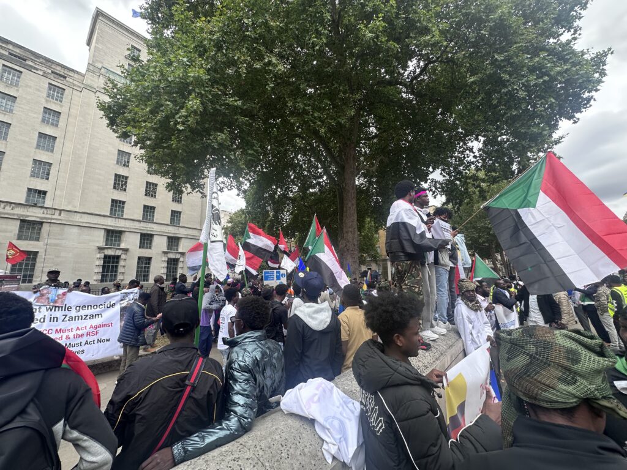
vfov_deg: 85.7
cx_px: 314
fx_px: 254
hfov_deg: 102.1
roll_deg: +1.4
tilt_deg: +10.3
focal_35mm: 14
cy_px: 235
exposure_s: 1/269
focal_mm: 2.22
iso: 40
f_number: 2.2
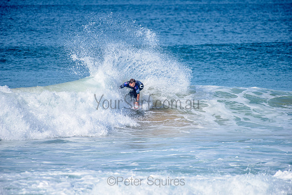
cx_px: 146
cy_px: 98
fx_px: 4056
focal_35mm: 500
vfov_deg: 2.8
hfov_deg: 4.1
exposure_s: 1/2000
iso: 160
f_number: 5.6
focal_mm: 500
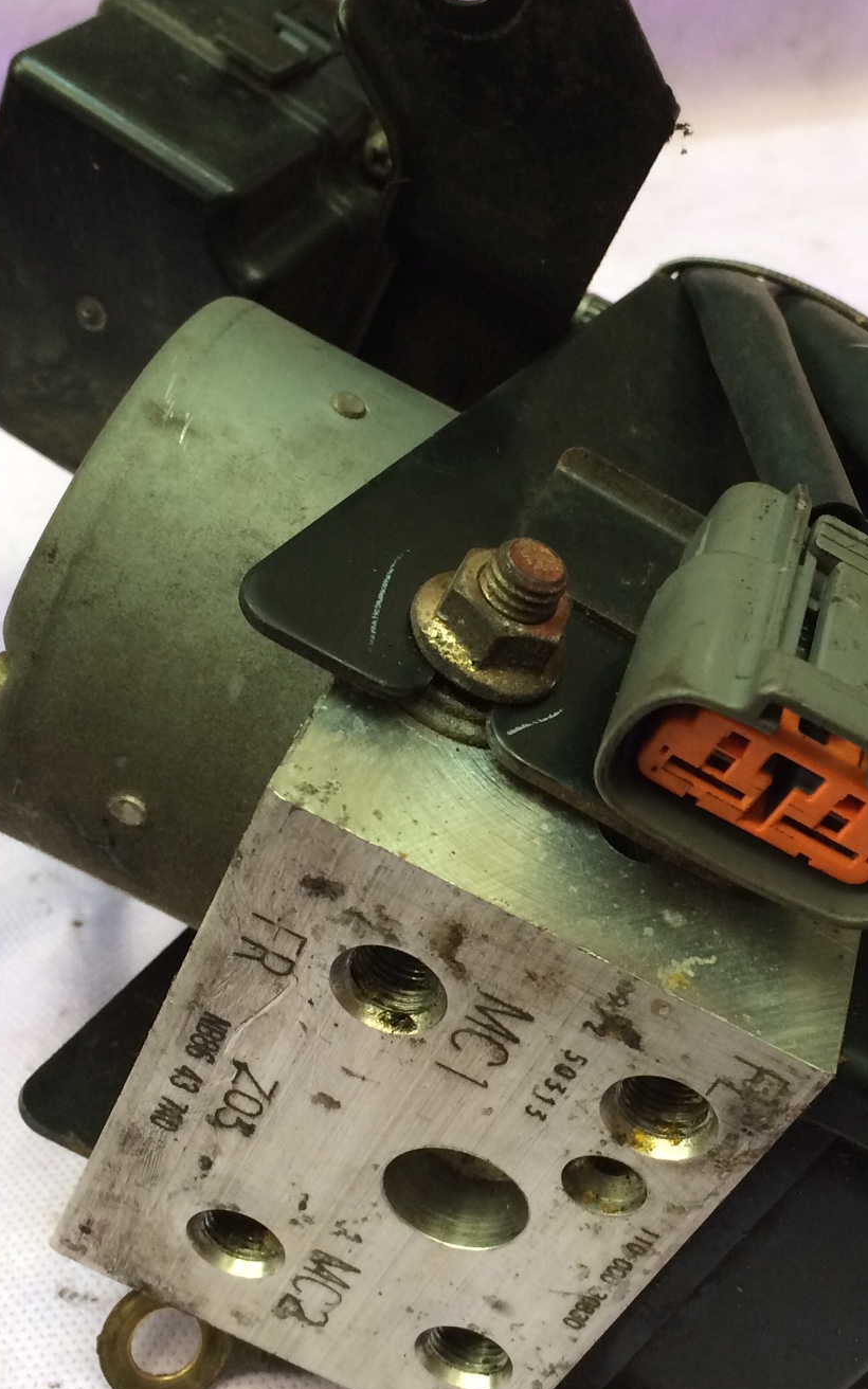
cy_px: 743
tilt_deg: -47.7
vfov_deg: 41.8
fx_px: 1817
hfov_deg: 26.6
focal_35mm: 48
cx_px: 617
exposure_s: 1/33
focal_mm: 4.15
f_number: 2.2
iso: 125
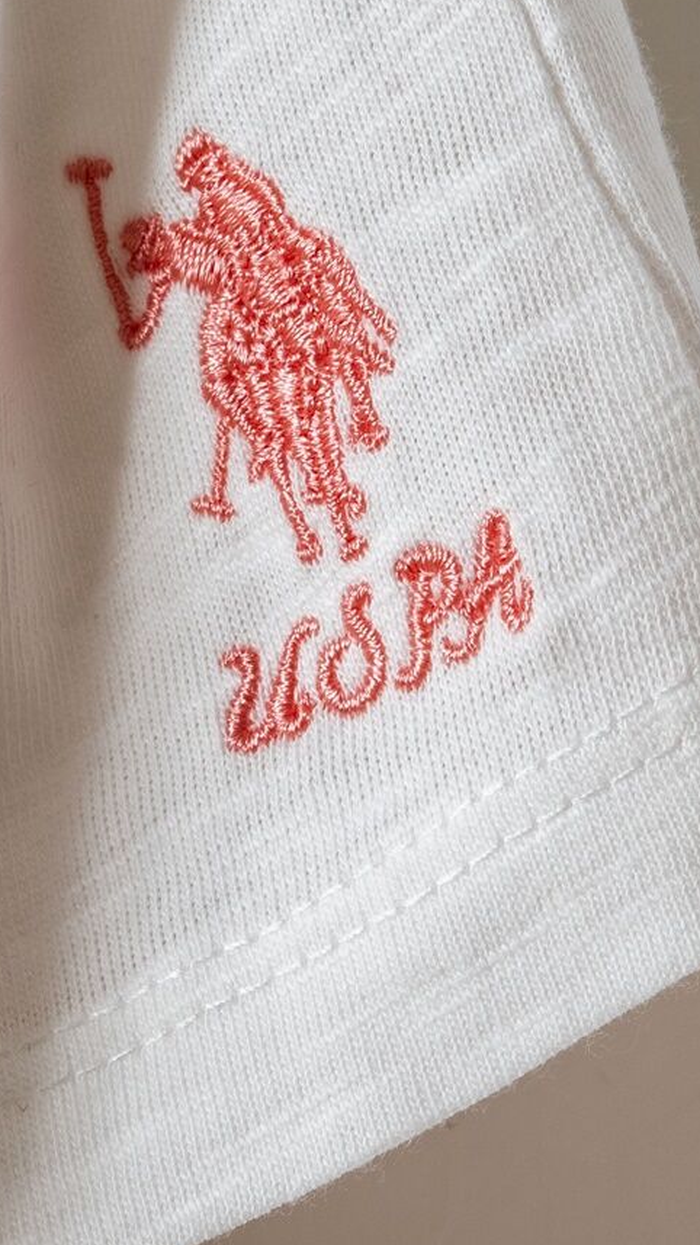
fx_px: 5445
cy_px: 404
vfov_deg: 13.0
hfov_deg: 7.3
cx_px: 25
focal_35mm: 165
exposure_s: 1/125
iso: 160
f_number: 11
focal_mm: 50
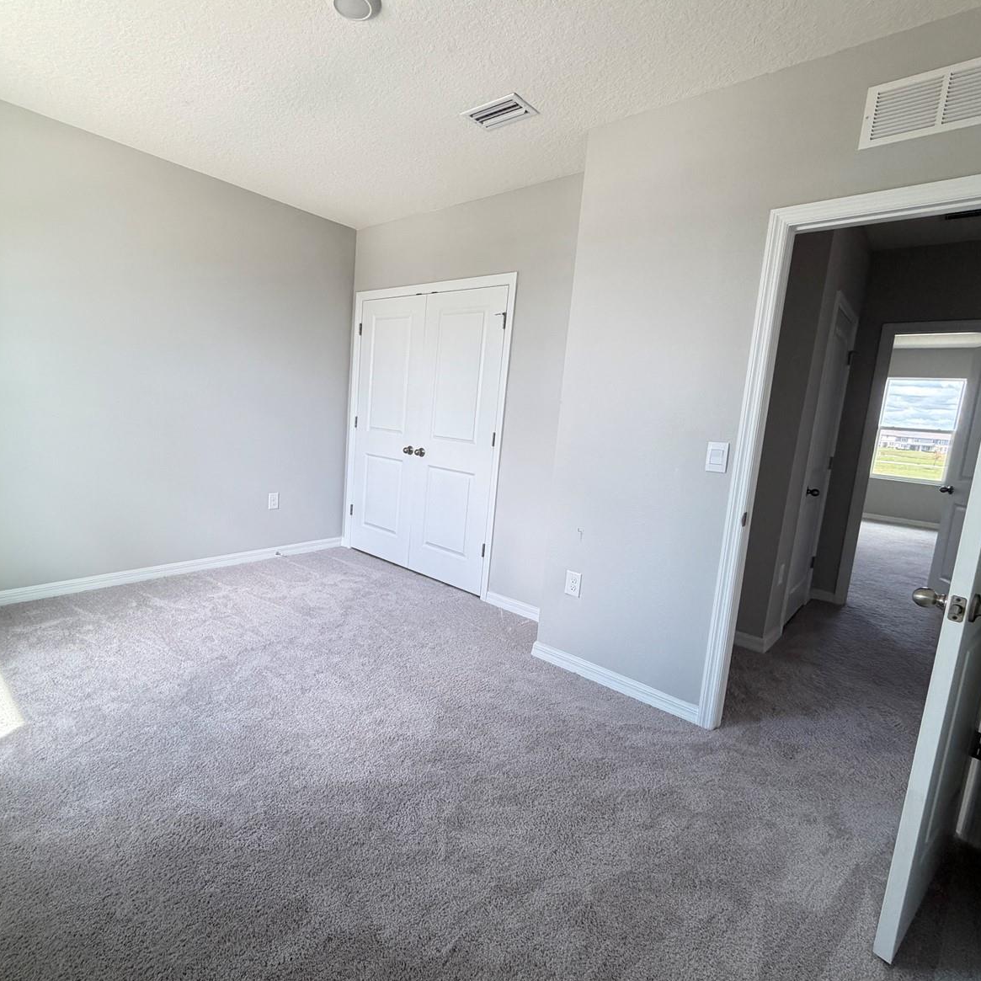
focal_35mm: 17
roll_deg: -4.0
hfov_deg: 83.7
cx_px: 436
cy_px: 485
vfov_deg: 84.0
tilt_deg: -8.2
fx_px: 545
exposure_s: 1/121
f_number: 2.2
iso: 250
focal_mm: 2.22
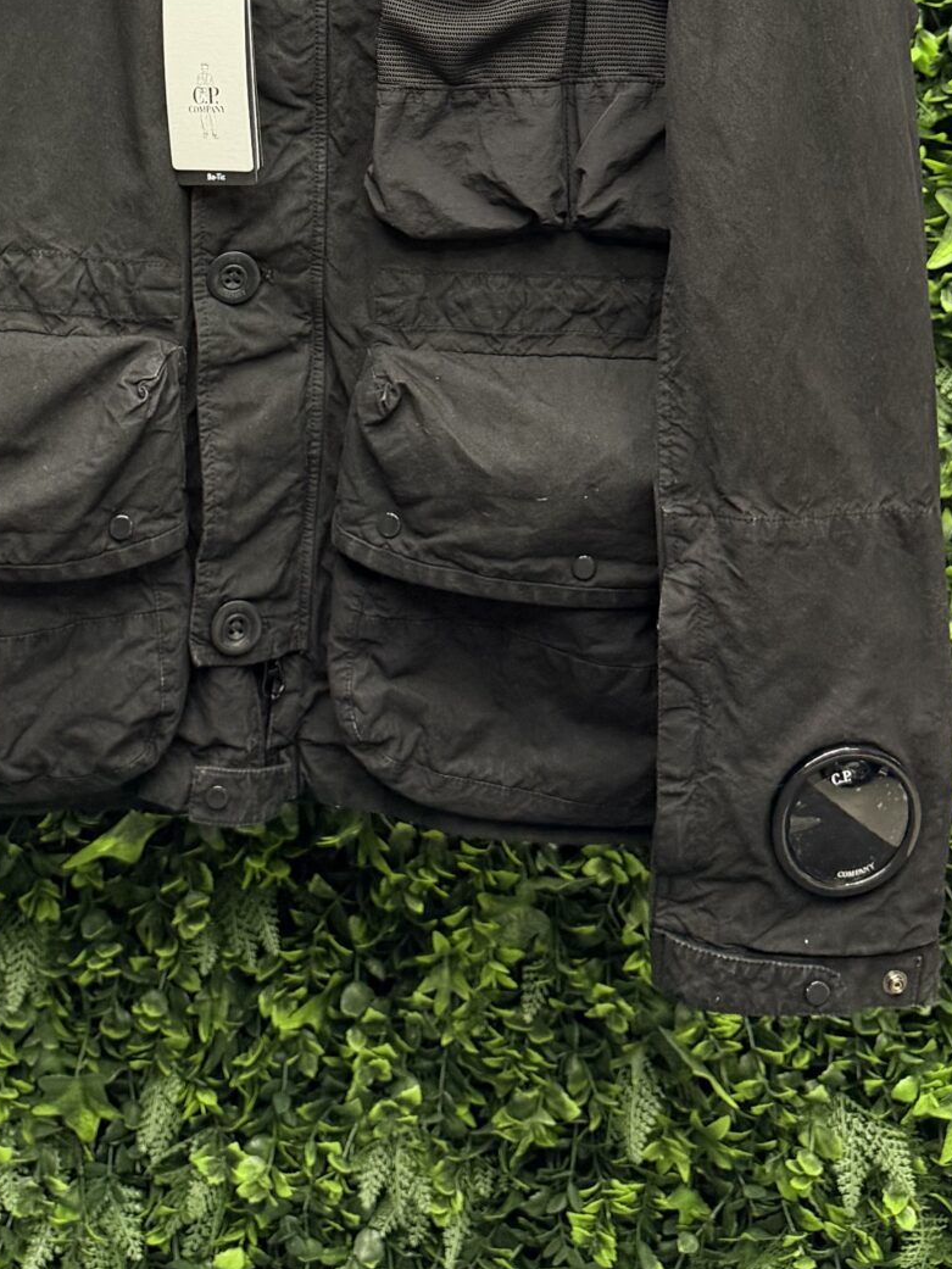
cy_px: 4
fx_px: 2163
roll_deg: -0.6
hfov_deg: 24.7
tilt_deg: -2.4
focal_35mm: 59
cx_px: 316
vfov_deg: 30.4
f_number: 1.78
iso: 250
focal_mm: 6.76
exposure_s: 1/50
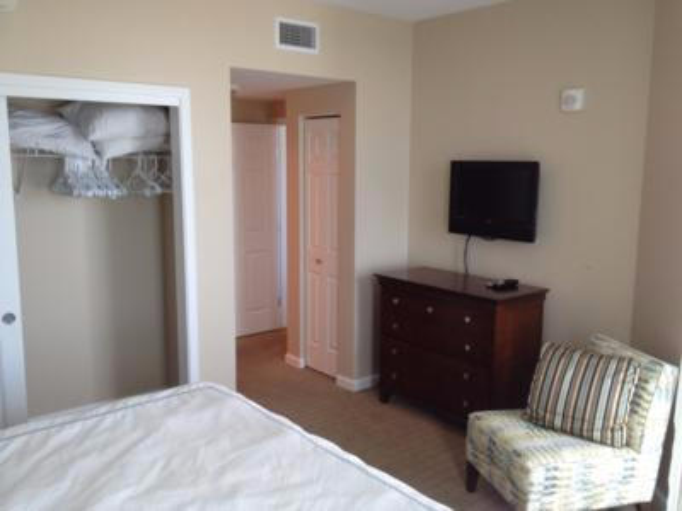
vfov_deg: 40.7
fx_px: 690
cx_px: 341
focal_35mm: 35
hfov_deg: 52.6
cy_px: 256
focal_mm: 4.28
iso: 50
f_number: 2.4
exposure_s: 1/24
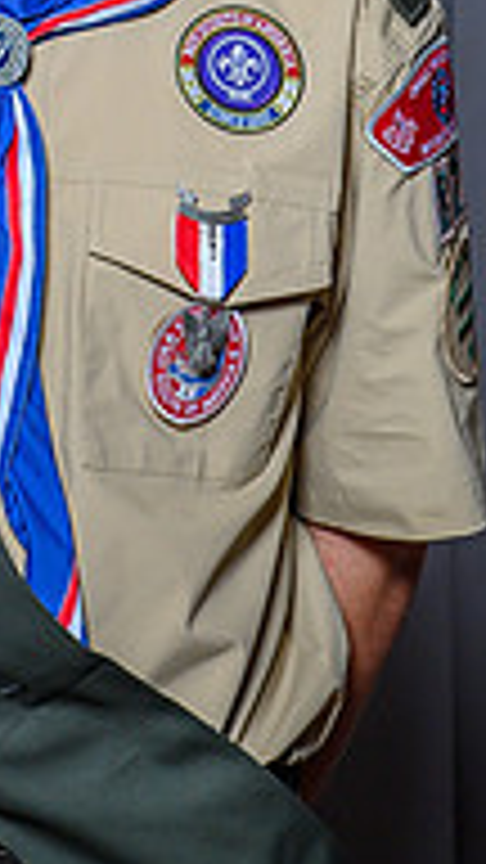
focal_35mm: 284
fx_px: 6506
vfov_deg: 7.6
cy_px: -76
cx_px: -76
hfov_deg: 4.3
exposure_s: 1/160
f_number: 7.1
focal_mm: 70
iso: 400
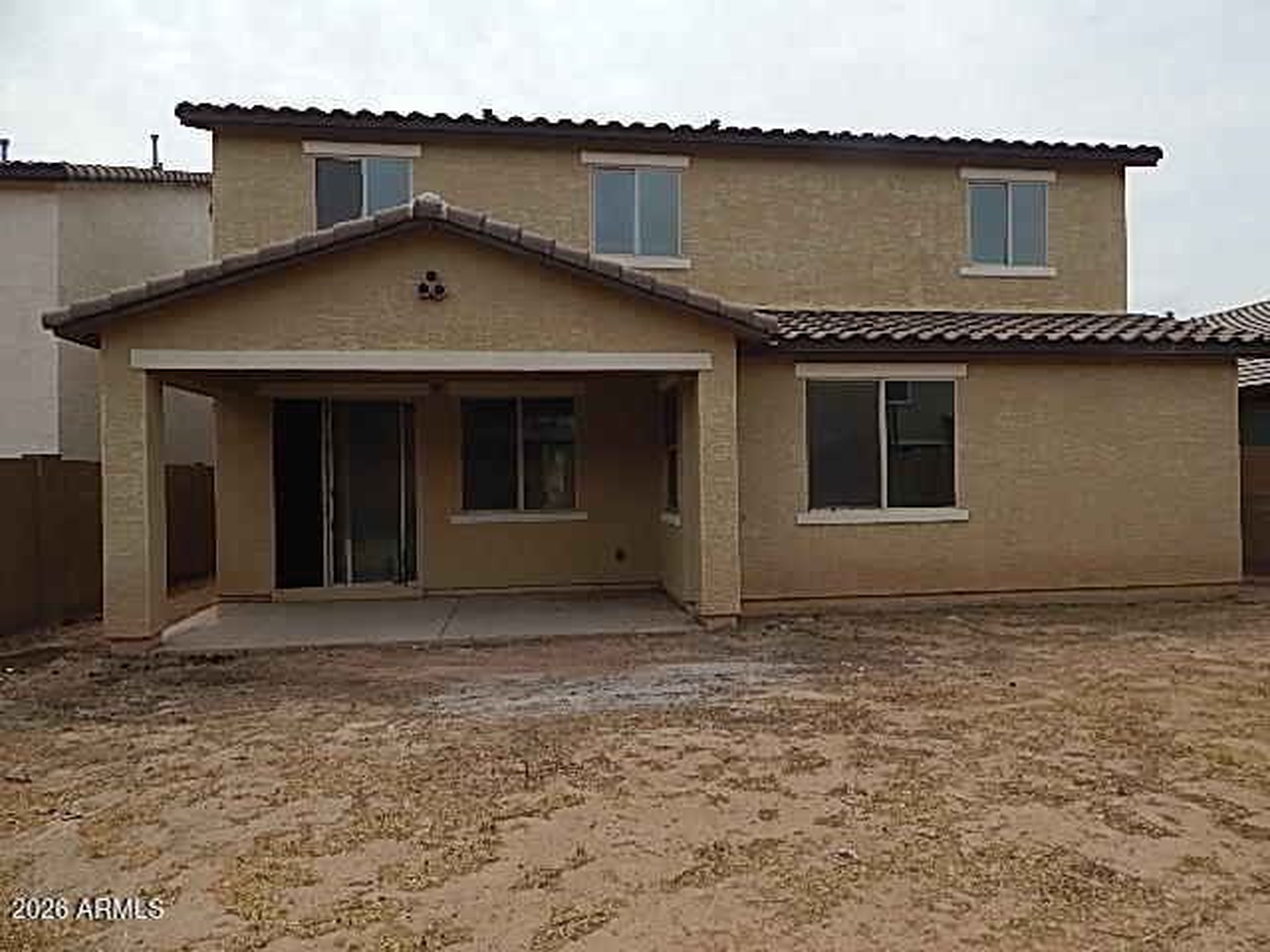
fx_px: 844
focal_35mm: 23
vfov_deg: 58.9
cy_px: 476
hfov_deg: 73.9
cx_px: 635
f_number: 6
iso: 125
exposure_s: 1/800
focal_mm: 4
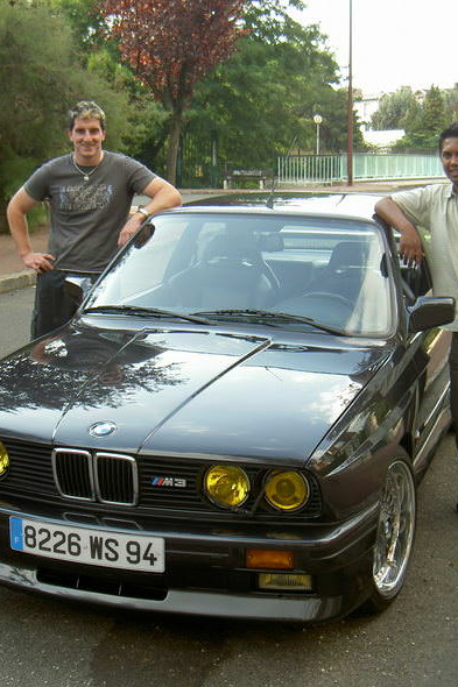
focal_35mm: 55
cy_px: 348
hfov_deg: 24.6
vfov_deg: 36.3
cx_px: 210
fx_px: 1050
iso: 50
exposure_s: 1/125
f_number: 2.8
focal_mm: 8
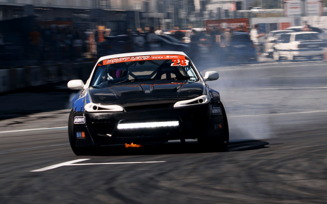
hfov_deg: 5.0
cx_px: 213
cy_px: 88
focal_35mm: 423
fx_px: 3770
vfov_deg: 3.1
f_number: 11
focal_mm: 130
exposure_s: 1/125
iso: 100
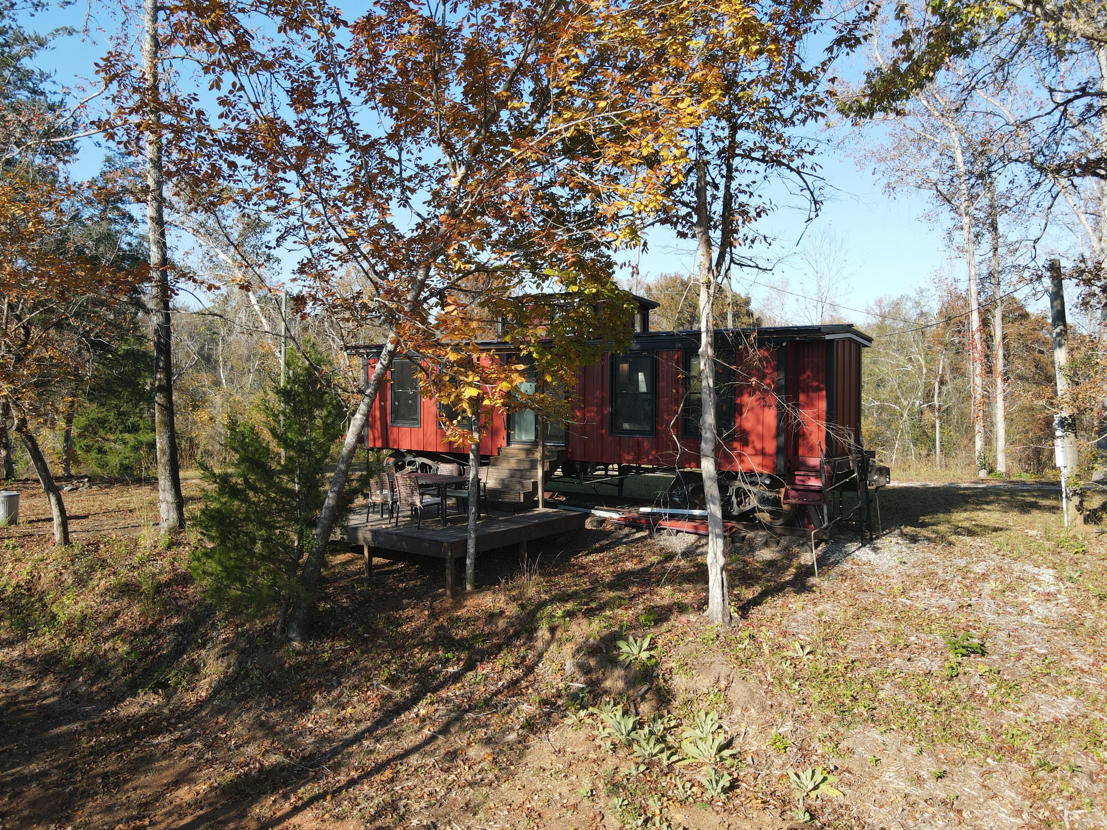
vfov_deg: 56.8
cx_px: 554
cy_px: 415
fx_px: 768
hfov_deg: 71.6
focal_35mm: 24
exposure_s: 1/320
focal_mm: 4.5
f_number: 2.8
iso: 110
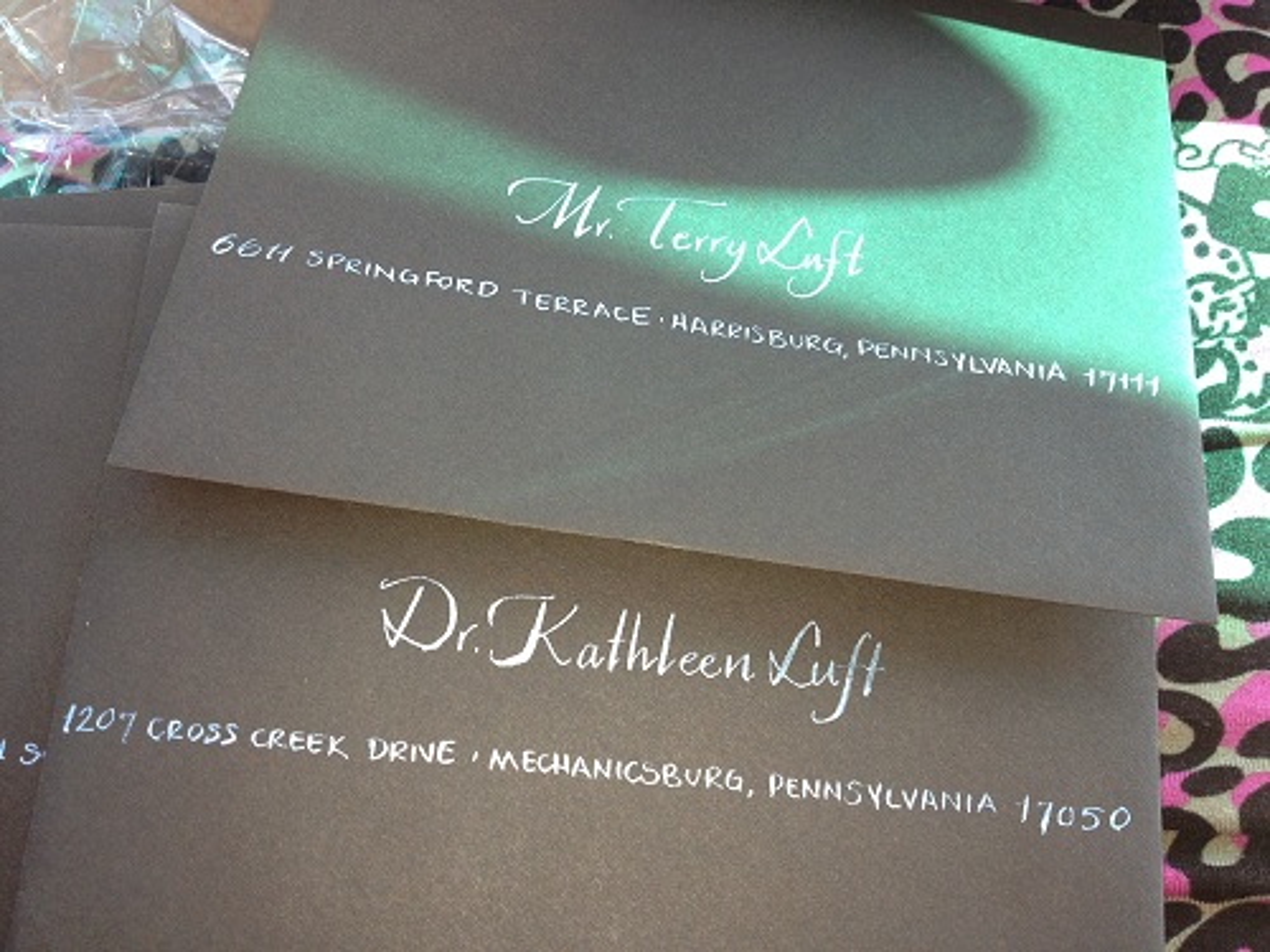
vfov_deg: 40.7
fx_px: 1284
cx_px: 635
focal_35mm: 35
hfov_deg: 52.6
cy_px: 476
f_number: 2.4
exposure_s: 1/120
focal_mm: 4.28
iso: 80
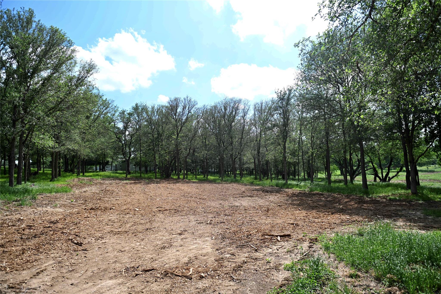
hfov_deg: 73.7
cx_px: 220
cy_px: 147
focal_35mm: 24
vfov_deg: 53.1
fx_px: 294
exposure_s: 1/4000
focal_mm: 24
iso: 320
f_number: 3.5
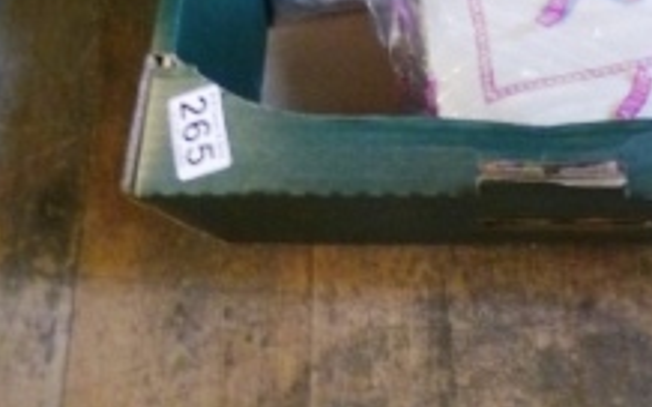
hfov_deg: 33.0
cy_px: -239
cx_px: 473
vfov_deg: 18.4
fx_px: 1083
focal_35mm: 61
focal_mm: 5
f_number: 2.8
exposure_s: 1/5
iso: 400
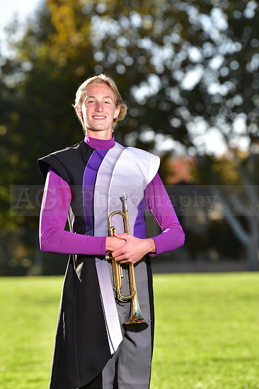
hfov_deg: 6.9
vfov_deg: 10.3
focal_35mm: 200
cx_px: 130
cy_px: 194
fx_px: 2157
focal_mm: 200
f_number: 5
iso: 80
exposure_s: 1/250
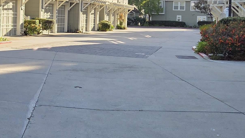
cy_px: 10
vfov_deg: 18.5
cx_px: 38
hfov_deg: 31.7
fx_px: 416
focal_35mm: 64
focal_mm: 5.4
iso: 80
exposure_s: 1/2378
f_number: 1.8
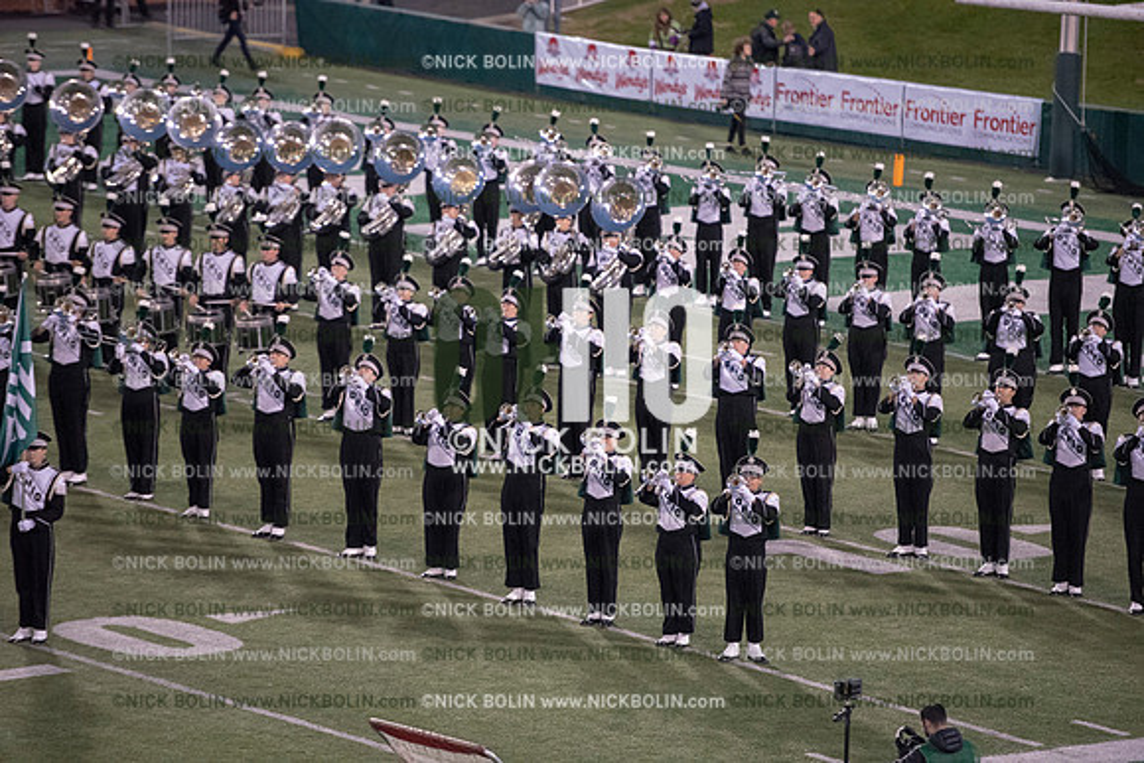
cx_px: 572
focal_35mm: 190
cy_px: 382
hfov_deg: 10.8
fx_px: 6039
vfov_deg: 7.2
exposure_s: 1/1250
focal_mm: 190
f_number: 3.2
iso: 5000
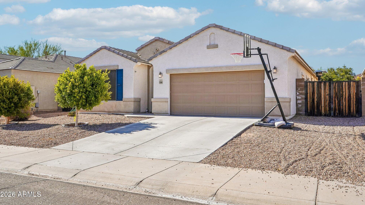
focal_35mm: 31
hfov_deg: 62.6
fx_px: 300
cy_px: 82
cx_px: 185
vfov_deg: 37.6
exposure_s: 1/2000
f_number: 7.1
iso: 400
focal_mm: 29
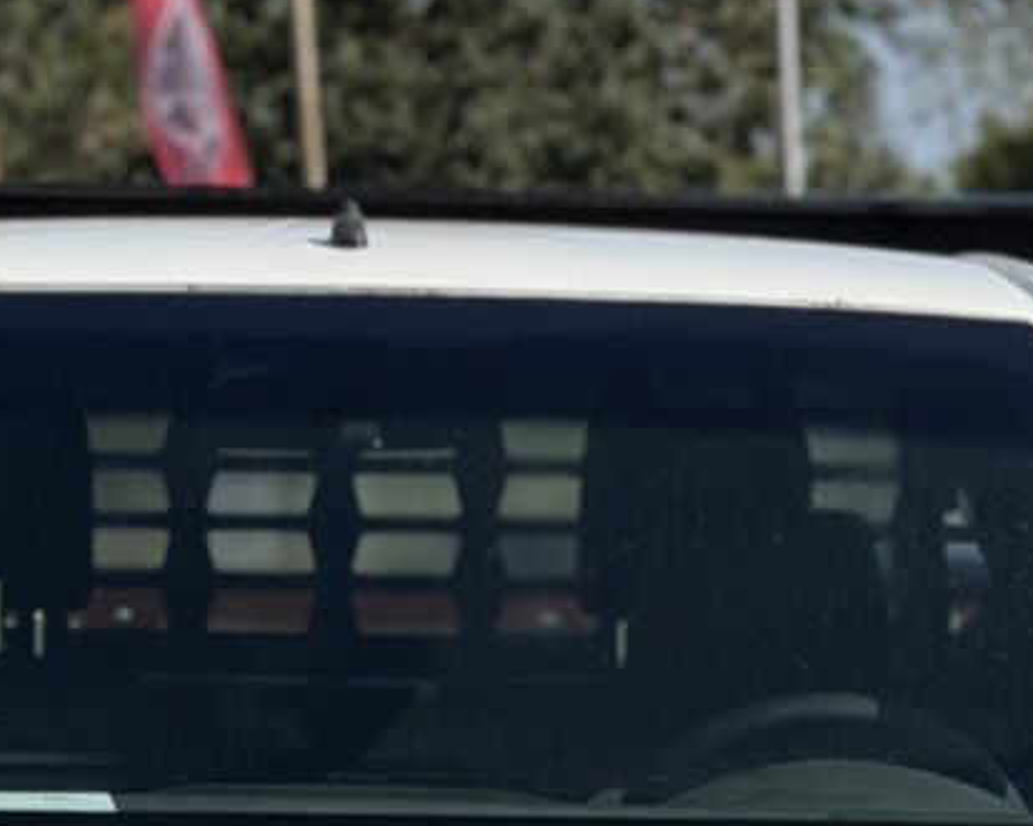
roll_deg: +3.4
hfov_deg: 8.9
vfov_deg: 6.9
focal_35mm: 218
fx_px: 6662
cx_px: 468
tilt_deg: -7.8
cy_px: 1369
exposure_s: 1/6024
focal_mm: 6.76
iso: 64
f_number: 1.78
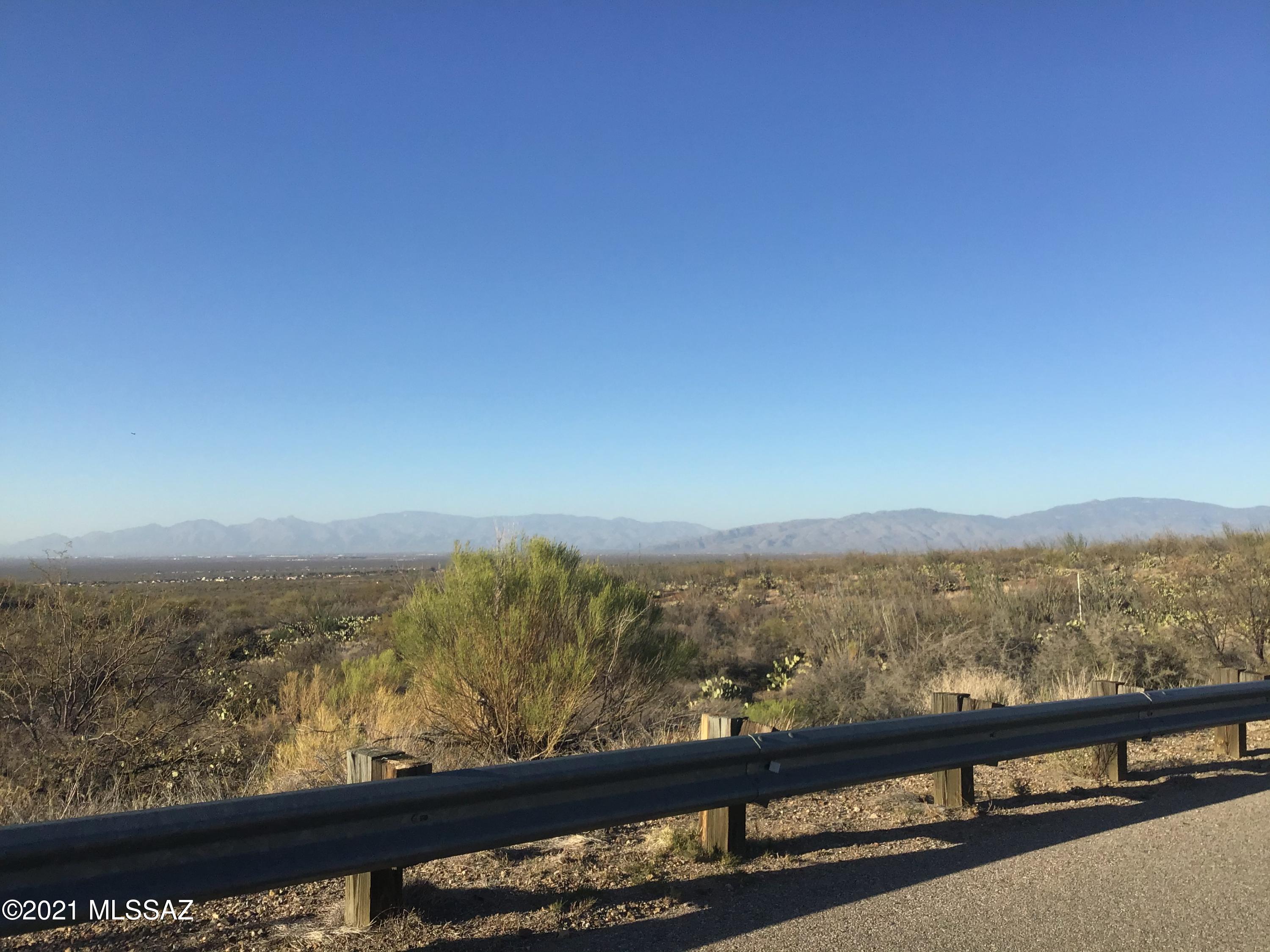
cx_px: 635
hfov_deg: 58.4
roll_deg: -0.6
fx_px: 1137
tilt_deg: +3.2
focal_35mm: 31
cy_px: 476
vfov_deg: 45.4
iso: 25
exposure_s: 1/1631
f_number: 2.4
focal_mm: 3.3
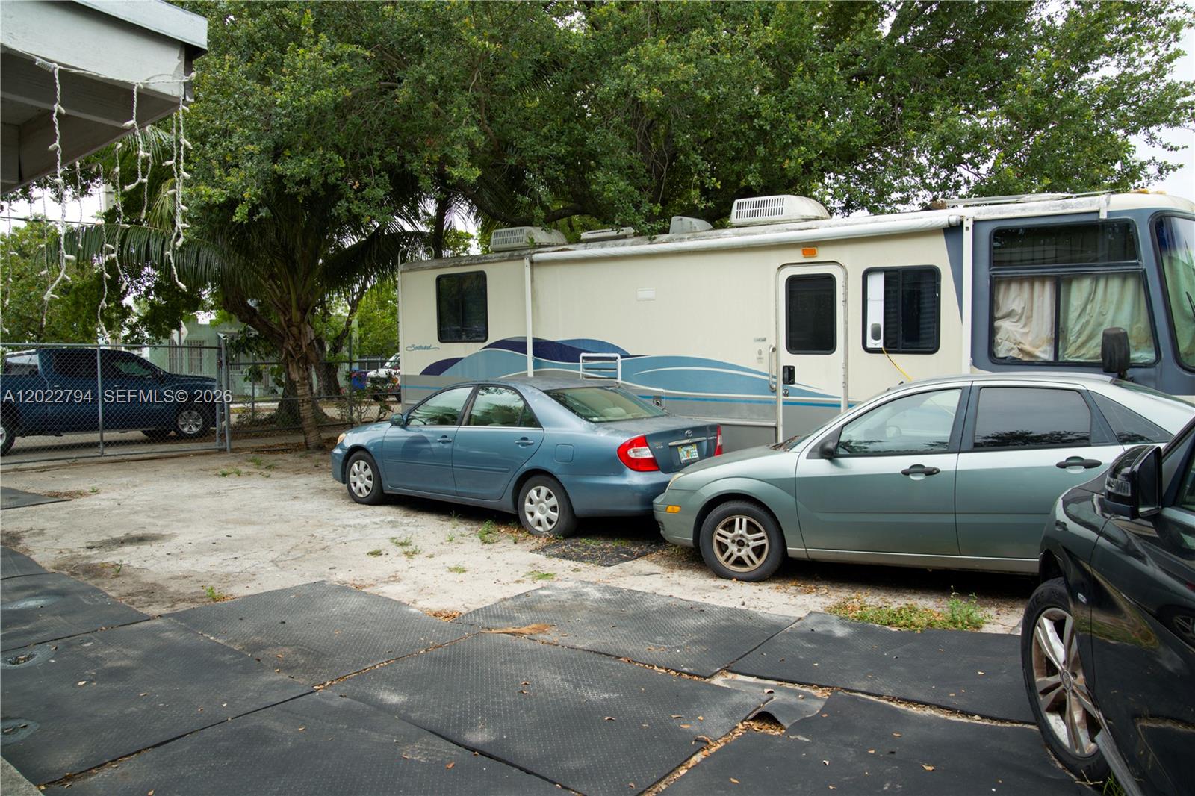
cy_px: 398
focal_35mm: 24
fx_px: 796
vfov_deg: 53.1
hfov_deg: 73.8
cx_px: 598
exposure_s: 1/20
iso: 125
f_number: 9
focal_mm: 24
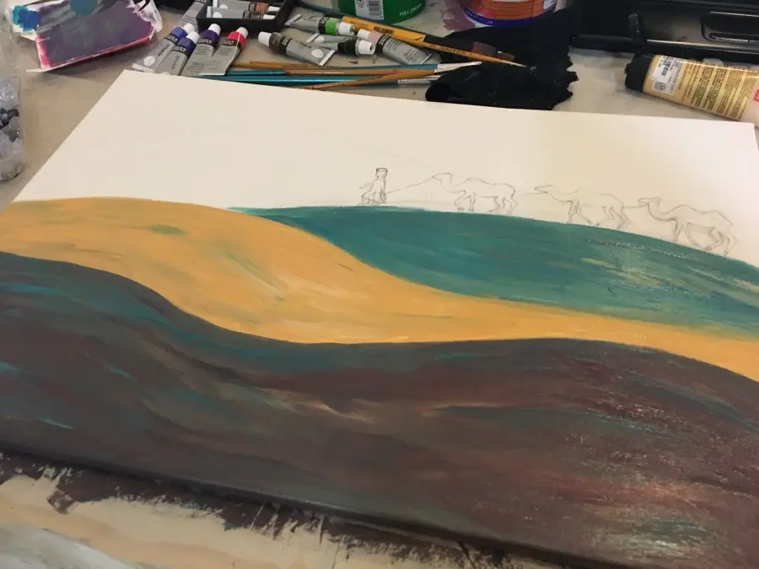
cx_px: 380
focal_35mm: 29
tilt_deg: -49.2
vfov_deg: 48.2
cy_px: 284
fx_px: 636
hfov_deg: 61.7
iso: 200
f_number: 2.2
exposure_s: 1/20
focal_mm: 4.15
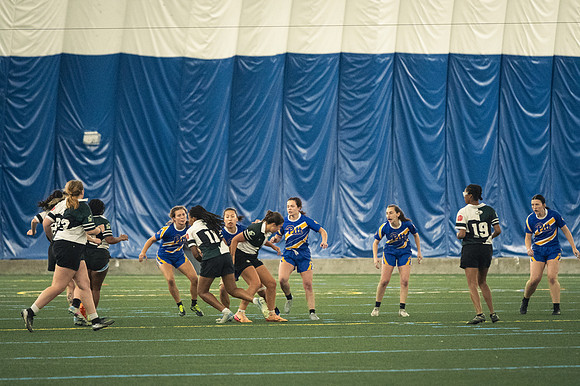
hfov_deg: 6.9
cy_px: 193
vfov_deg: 4.6
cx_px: 290
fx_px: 4830
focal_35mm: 300
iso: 9000
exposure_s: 1/500
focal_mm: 200
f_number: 2.8
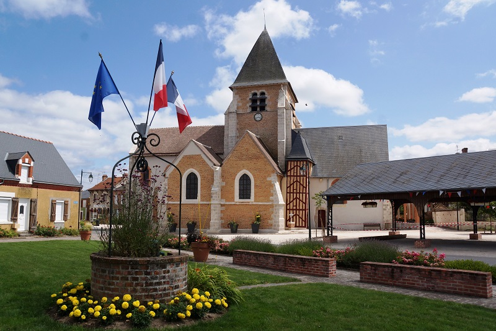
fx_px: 372
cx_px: 248
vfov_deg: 47.9
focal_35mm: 27
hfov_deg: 67.4
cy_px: 166
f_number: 8
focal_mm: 18
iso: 200
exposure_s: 1/1000
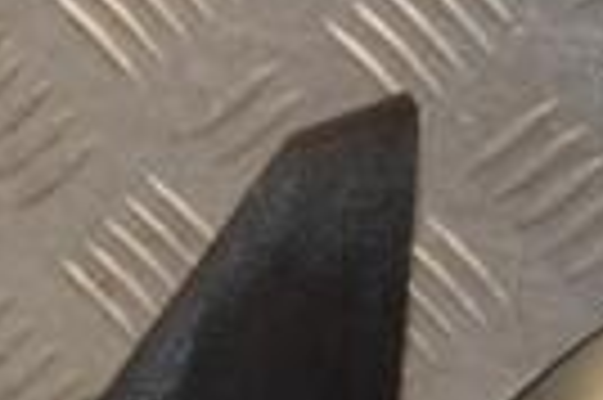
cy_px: 836
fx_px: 5638
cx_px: 468
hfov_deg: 6.1
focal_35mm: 337
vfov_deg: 4.0
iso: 800
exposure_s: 1/200
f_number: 7.1
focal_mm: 50
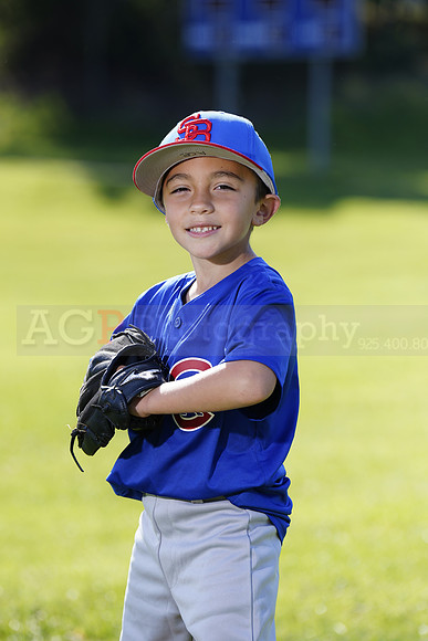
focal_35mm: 200
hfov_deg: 6.9
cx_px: 214
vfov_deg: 10.3
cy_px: 320
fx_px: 3564
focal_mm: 200
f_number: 5
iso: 100
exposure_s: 1/250
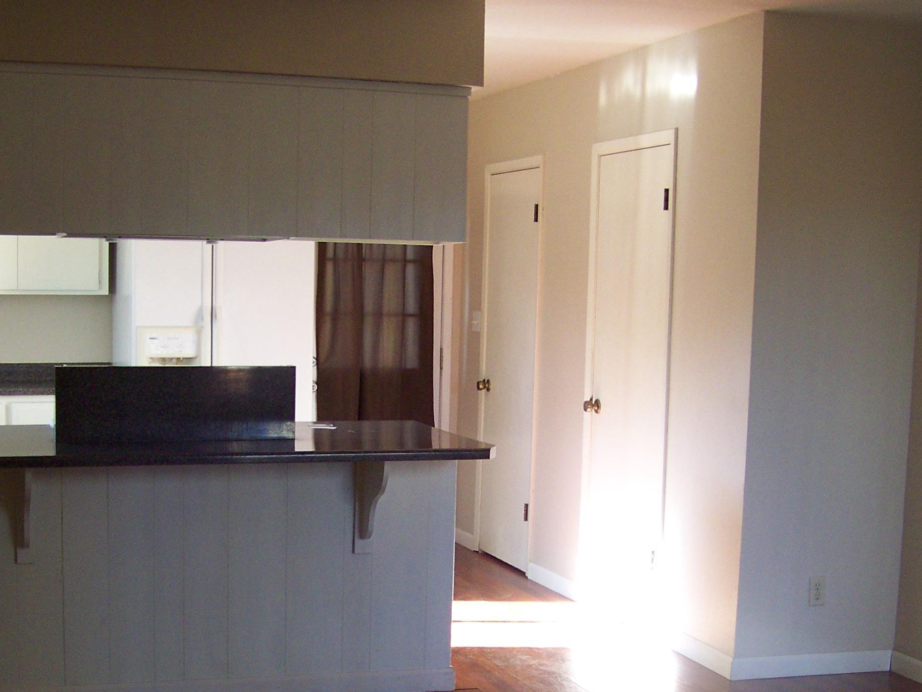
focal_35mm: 58
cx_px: 371
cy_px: 532
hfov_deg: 33.1
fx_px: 1545
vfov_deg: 24.9
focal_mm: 5.85
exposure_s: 1/30
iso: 100
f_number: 2.8
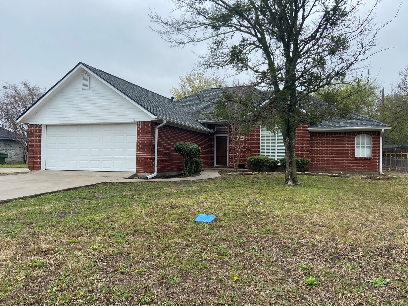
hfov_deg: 67.3
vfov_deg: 53.1
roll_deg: -1.3
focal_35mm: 26
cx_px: 204
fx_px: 306
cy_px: 153
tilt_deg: +0.8
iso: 32
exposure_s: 1/1043
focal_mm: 4.25
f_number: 1.8
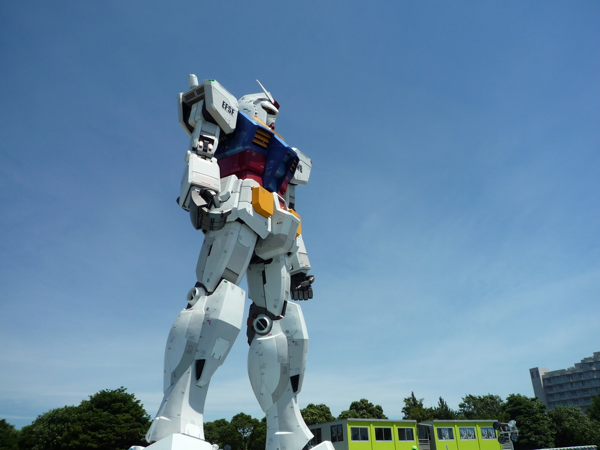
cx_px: 300
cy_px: 225
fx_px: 520
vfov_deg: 46.8
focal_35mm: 30
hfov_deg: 60.0
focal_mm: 5.3
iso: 100
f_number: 4.5
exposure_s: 1/800
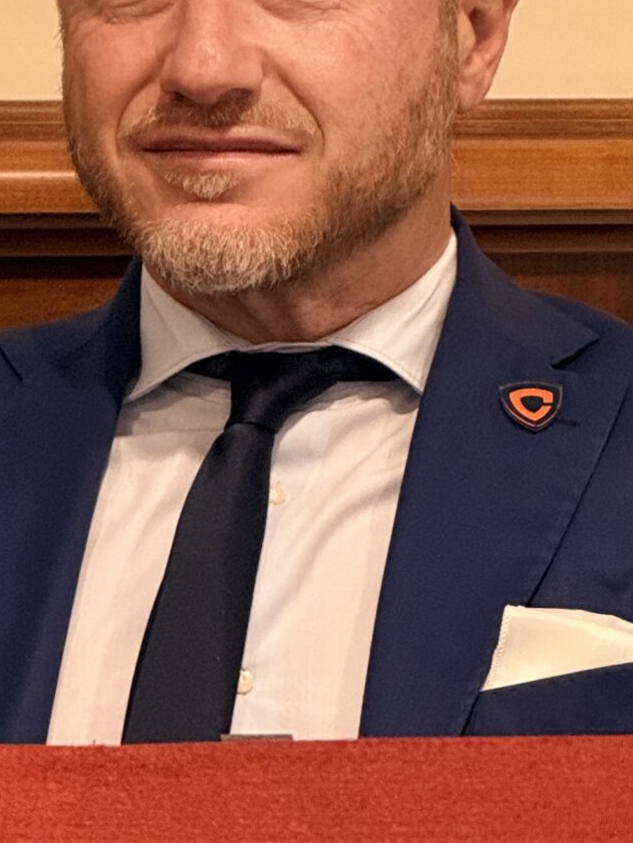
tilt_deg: -6.3
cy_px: 626
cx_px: 425
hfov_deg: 4.1
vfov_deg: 5.5
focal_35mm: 363
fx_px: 8846
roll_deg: -0.7
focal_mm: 15.66
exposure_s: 1/60
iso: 400
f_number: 2.8
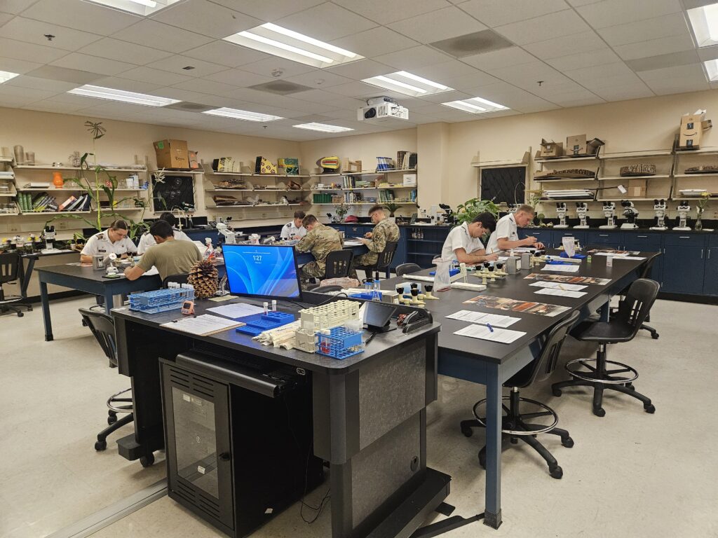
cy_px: 269
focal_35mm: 23
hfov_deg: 73.9
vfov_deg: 58.9
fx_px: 477
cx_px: 359
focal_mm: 5.4
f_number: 1.8
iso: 800
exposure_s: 1/170
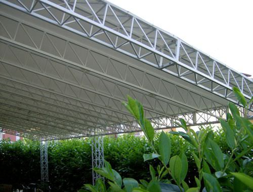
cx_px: 126
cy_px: 96
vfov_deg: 40.0
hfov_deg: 51.1
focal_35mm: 36
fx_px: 264
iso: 100
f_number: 2.8
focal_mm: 6
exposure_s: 1/417
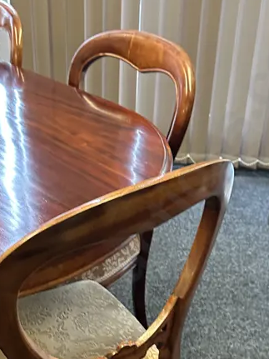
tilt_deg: -38.4
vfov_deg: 32.1
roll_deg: -0.1
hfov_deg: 25.5
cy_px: 326
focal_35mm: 57
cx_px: 84
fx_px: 591
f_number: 1.78
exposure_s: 1/50
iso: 320
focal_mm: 6.86
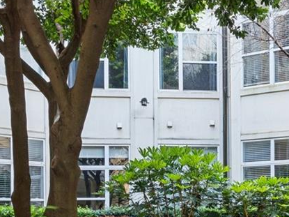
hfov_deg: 24.4
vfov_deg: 18.2
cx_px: 230
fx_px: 658
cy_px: 222
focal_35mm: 79
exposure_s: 1/4
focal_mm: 16.6
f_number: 13
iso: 100
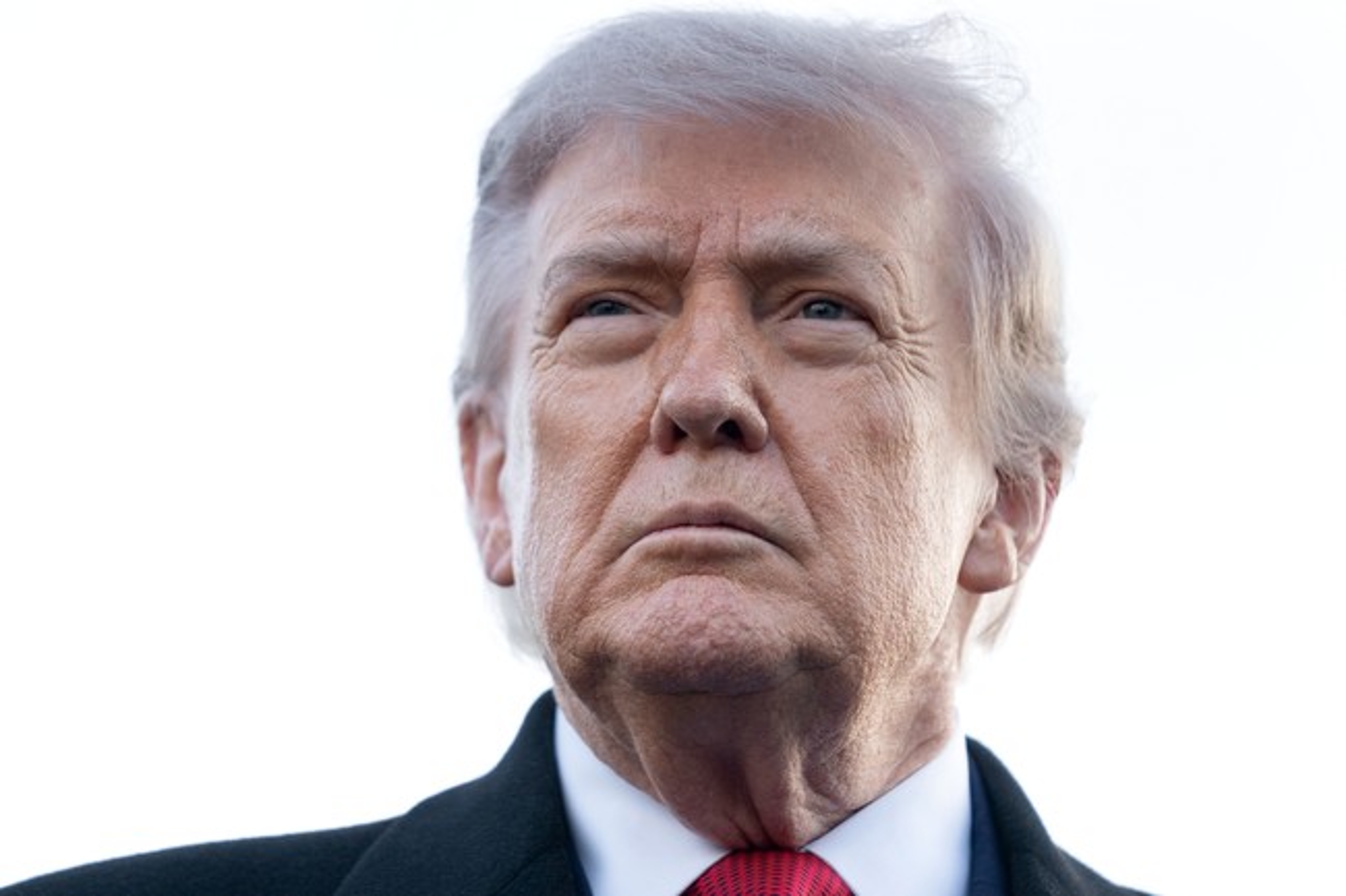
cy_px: 448
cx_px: 673
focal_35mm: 300
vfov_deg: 4.6
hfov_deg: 6.9
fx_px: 11213
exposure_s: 1/400
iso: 250
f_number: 2.8
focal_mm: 200
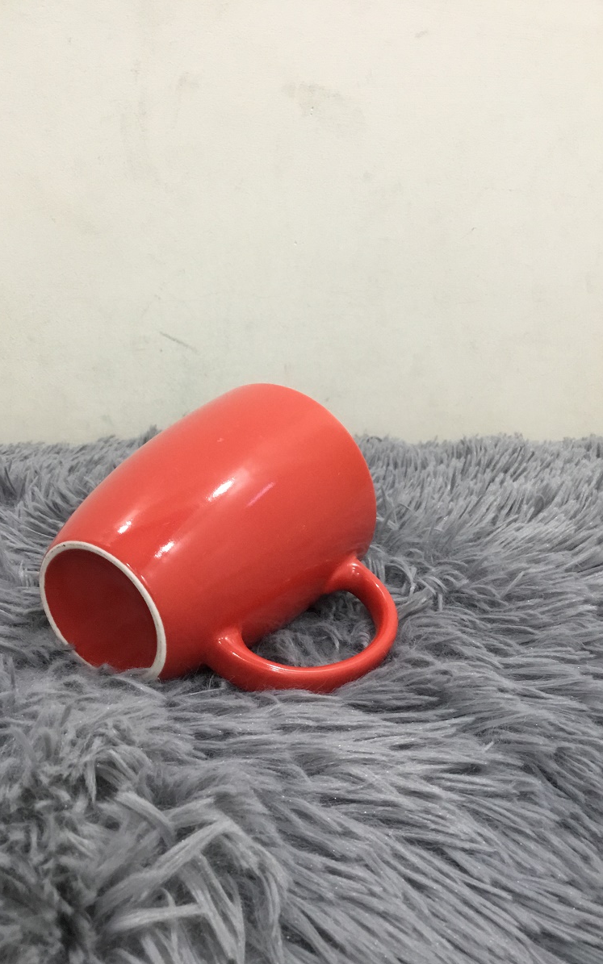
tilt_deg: -18.5
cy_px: 482
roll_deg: +0.6
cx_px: 257
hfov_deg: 38.2
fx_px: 868
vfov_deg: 58.1
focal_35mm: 33
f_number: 2.4
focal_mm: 3.3
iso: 160
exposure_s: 1/33
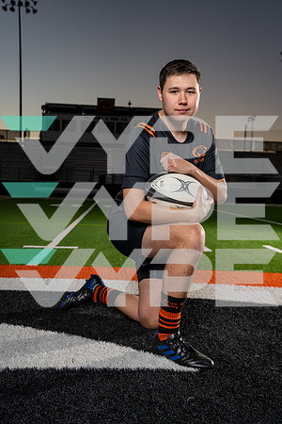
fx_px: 411
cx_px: 141
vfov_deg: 54.4
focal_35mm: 35
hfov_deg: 37.9
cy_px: 212
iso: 160
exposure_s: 1/250
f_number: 4.5
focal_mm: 35
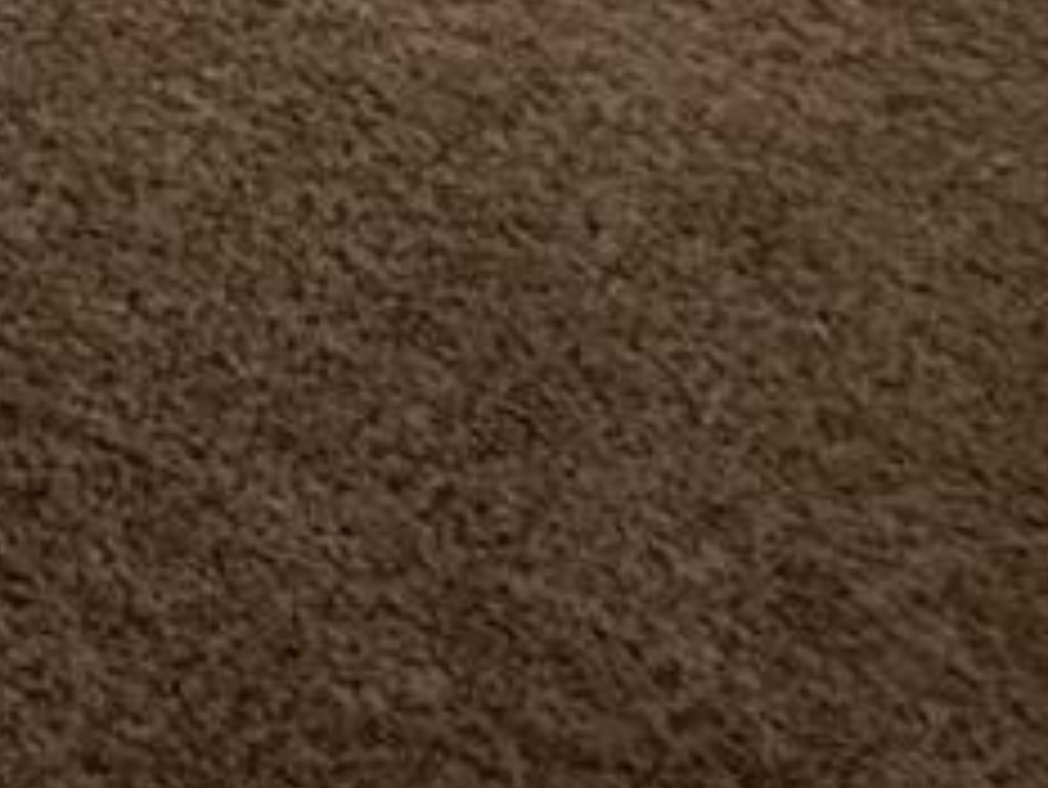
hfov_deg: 14.0
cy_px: -1587
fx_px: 2726
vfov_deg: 10.9
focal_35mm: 90
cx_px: -1552
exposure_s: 1/60
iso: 400
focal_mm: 2.22
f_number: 2.2
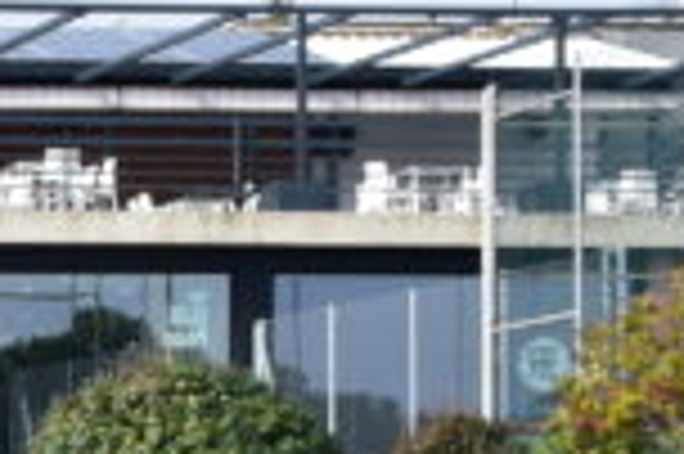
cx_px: -904
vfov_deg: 5.8
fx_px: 4410
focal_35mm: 232
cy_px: 757
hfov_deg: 8.2
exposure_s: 1/400
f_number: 11
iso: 400
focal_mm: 23
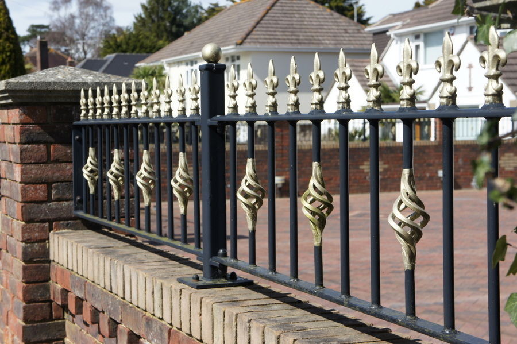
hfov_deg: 27.5
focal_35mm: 74
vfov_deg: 18.5
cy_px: 172
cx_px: 258
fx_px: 1055
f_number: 9
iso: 200
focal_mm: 49
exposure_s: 1/320
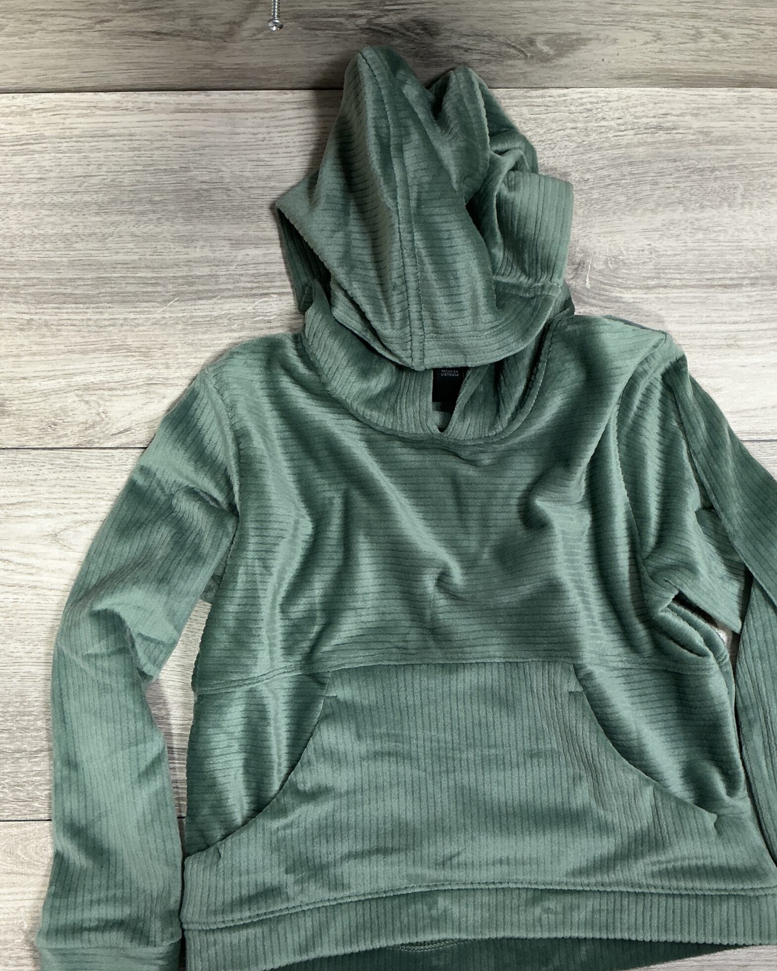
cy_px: 576
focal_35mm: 37
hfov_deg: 40.1
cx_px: 436
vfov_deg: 48.8
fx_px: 1064
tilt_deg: -87.2
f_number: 1.8
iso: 100
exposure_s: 1/60
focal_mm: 3
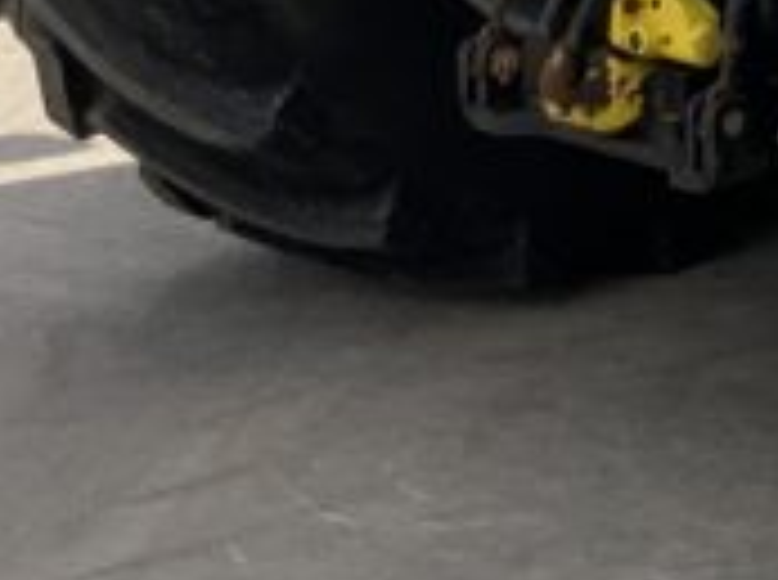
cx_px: 1507
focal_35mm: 172
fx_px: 3858
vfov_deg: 8.0
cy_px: -733
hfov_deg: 10.6
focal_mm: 3
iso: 16
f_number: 1.8
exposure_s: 1/1730
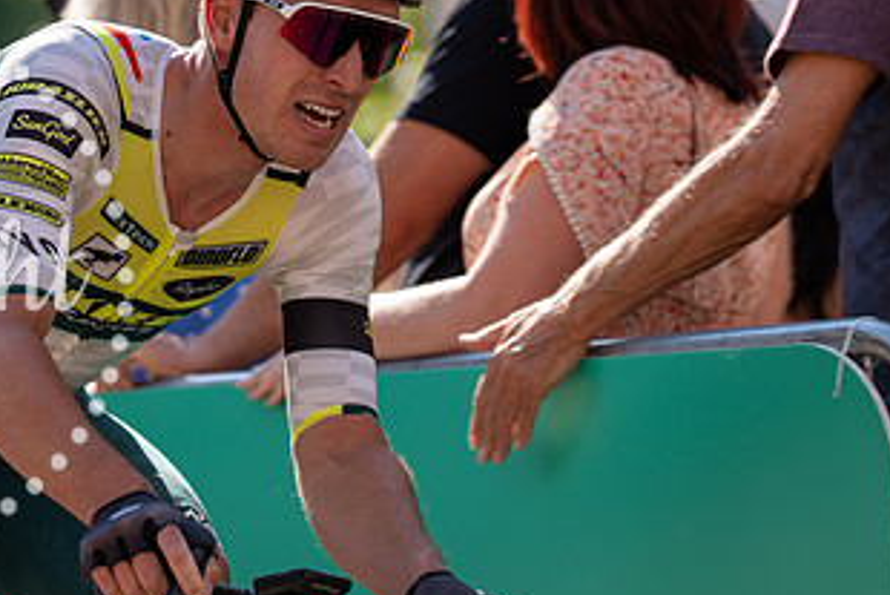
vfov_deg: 4.1
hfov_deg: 6.2
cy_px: 134
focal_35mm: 333
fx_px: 8236
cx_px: 310
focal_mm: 178
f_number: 3.5
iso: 200
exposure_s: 1/1000
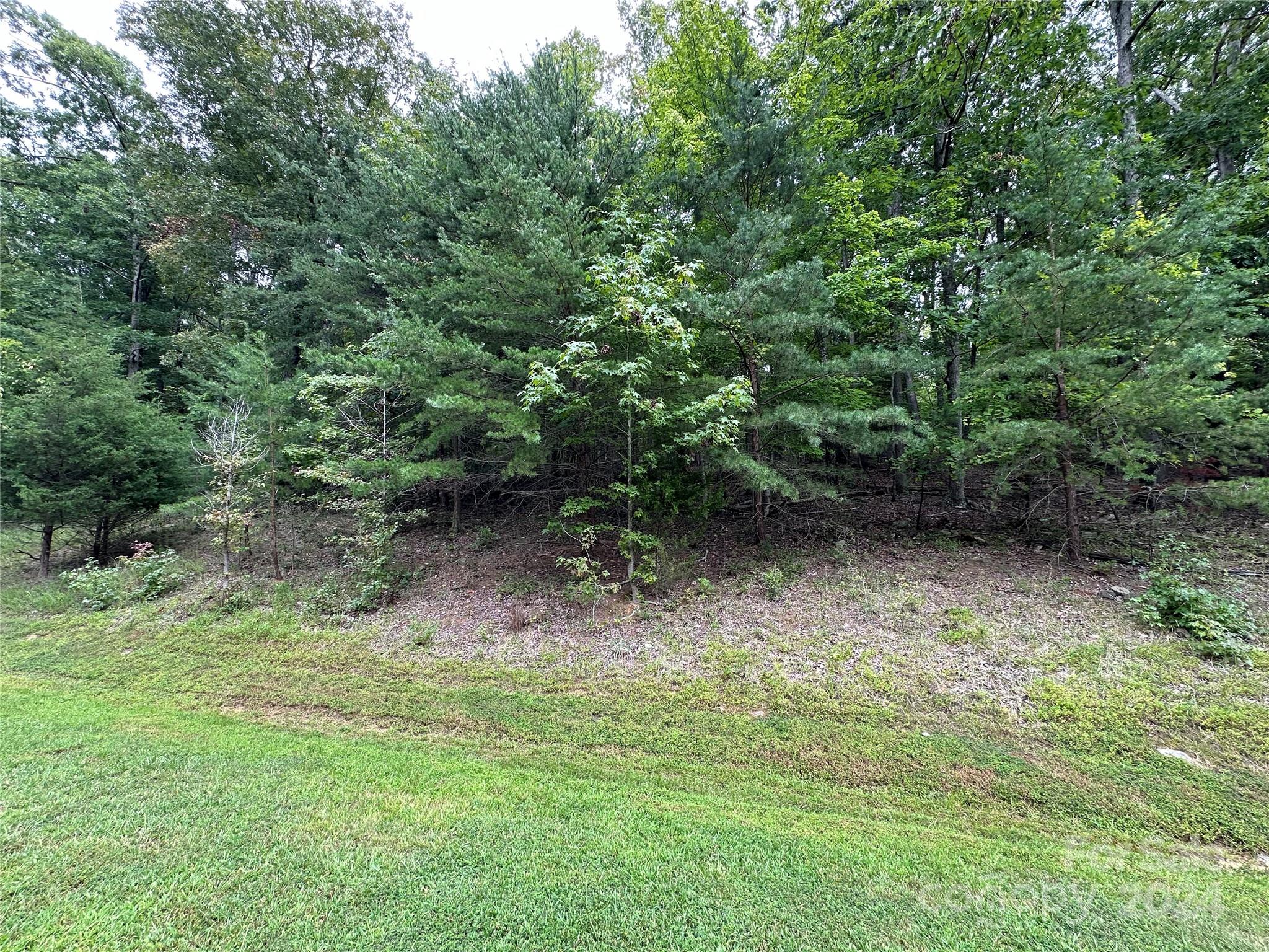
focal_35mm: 14
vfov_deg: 85.7
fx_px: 513
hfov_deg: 102.1
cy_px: 476
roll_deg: -0.1
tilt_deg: +6.7
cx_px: 634
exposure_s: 1/104
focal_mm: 2.22
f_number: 2.2
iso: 40
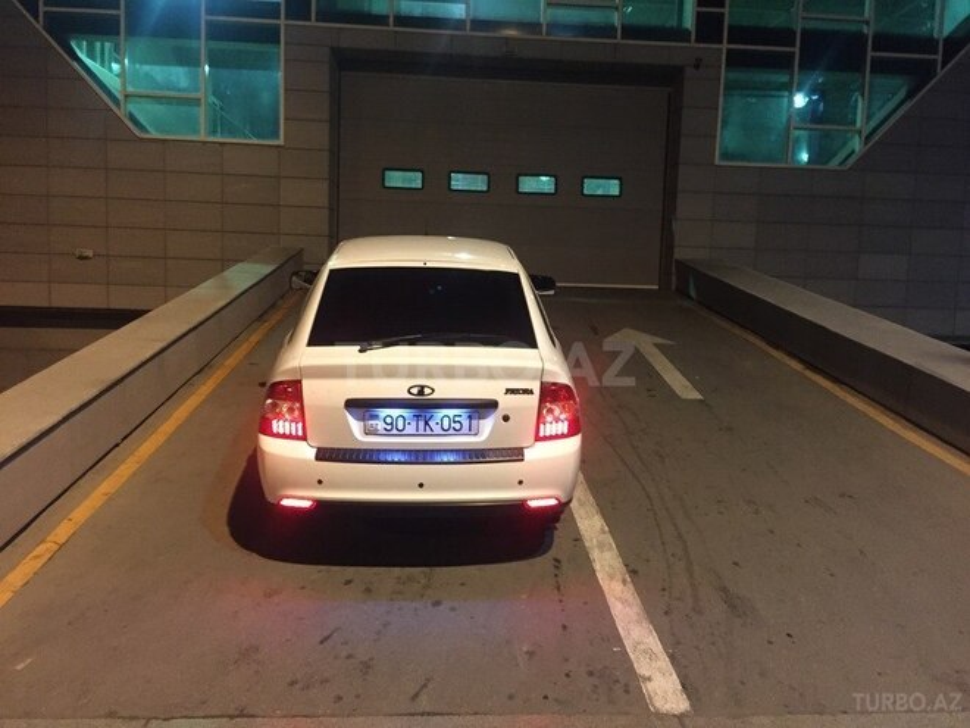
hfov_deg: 61.7
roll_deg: -2.8
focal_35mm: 29
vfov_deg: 48.2
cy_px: 364
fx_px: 813
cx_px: 485
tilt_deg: -5.5
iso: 640
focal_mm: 4.15
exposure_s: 1/17
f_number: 2.2
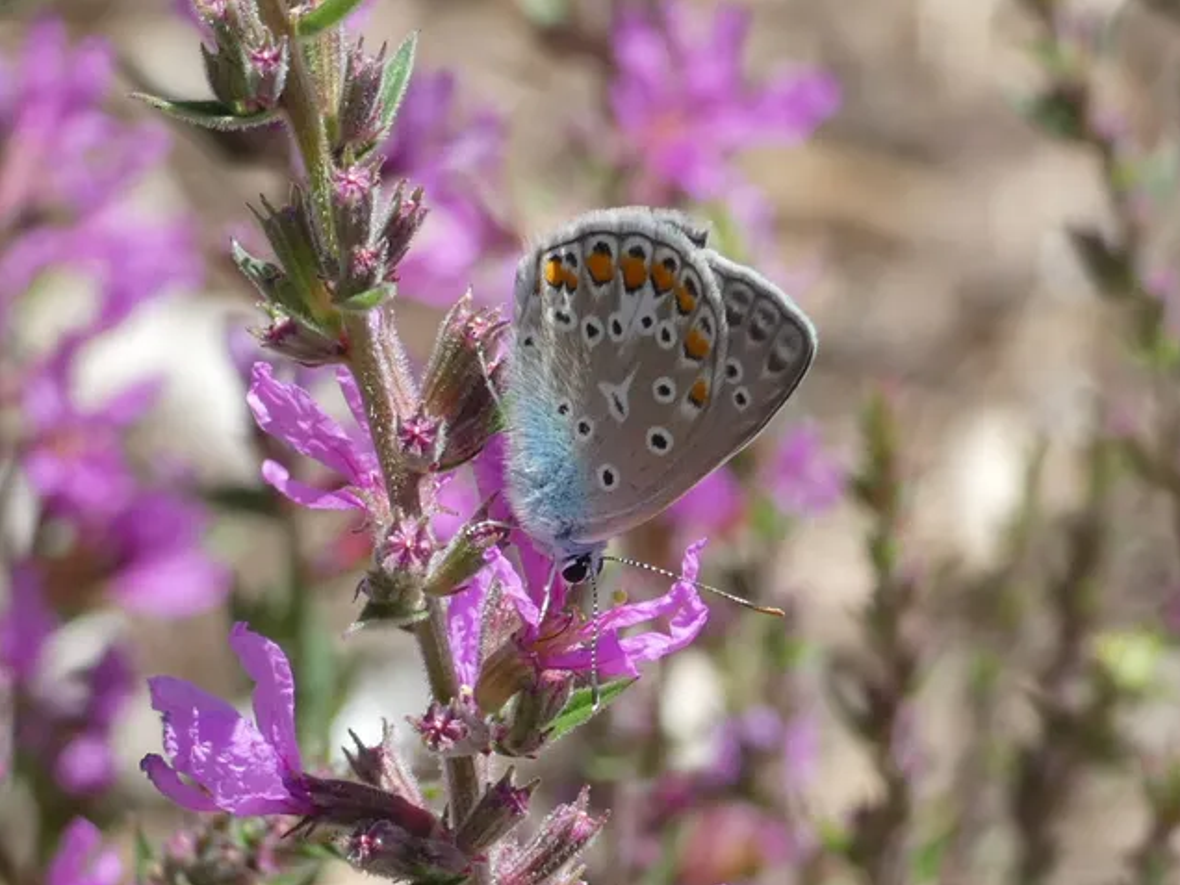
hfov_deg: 11.4
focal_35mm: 174
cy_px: 443
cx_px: 592
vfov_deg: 8.5
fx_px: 5931
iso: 80
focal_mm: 30.9
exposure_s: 1/200
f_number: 5.5
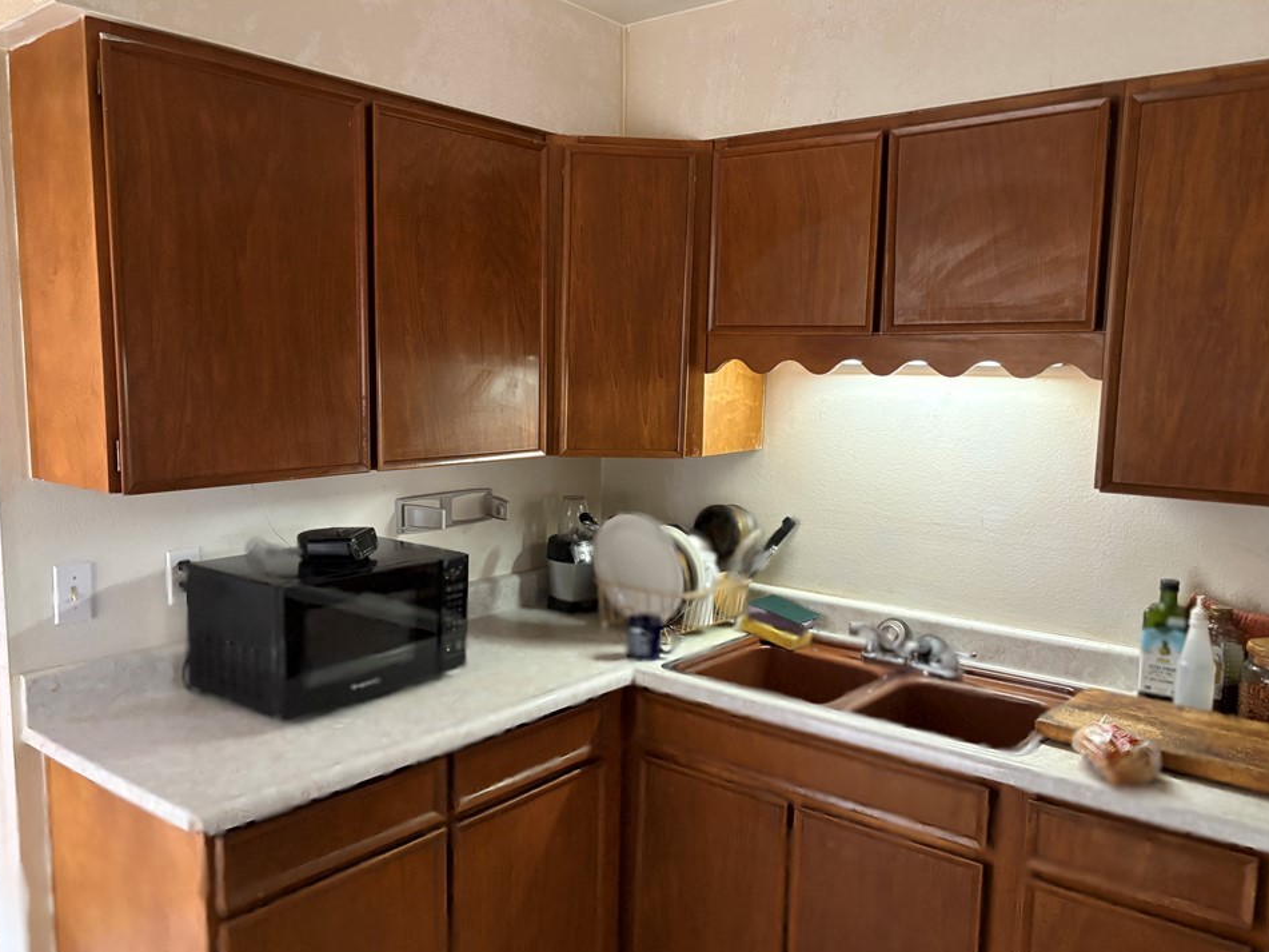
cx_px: 599
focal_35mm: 28
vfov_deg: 49.7
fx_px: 1026
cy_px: 502
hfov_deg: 63.4
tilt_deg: -5.0
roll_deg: -1.7
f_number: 1.6
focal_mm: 5.96
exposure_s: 1/60
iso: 400
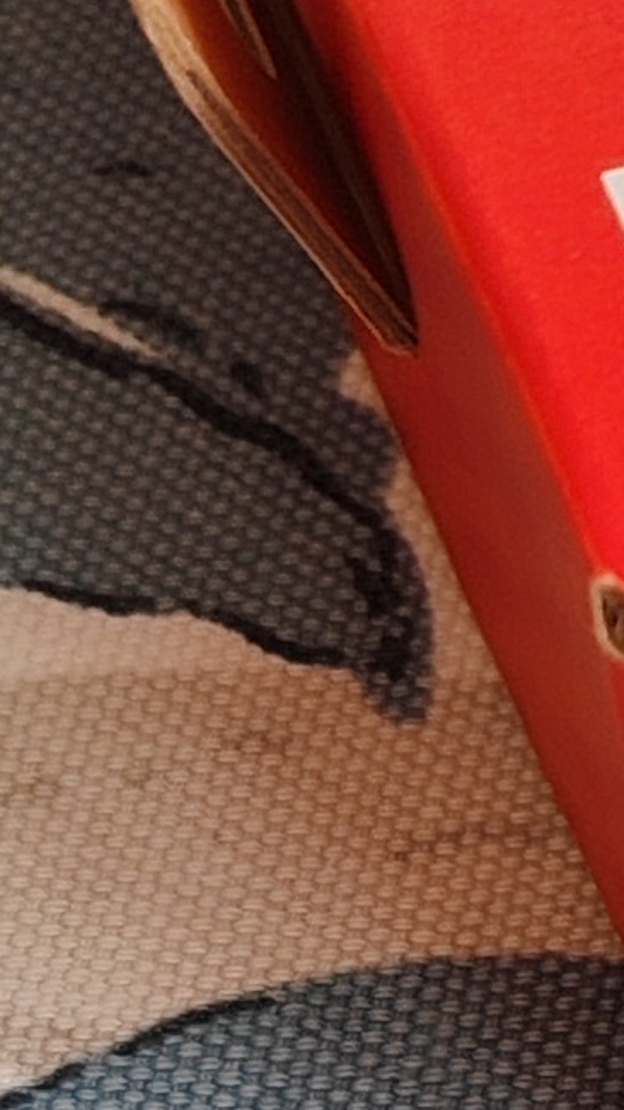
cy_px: 1444
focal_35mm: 154
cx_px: 1812
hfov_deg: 7.1
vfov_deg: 13.5
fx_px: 4532
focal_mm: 5.25
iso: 64
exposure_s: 1/100
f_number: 1.8
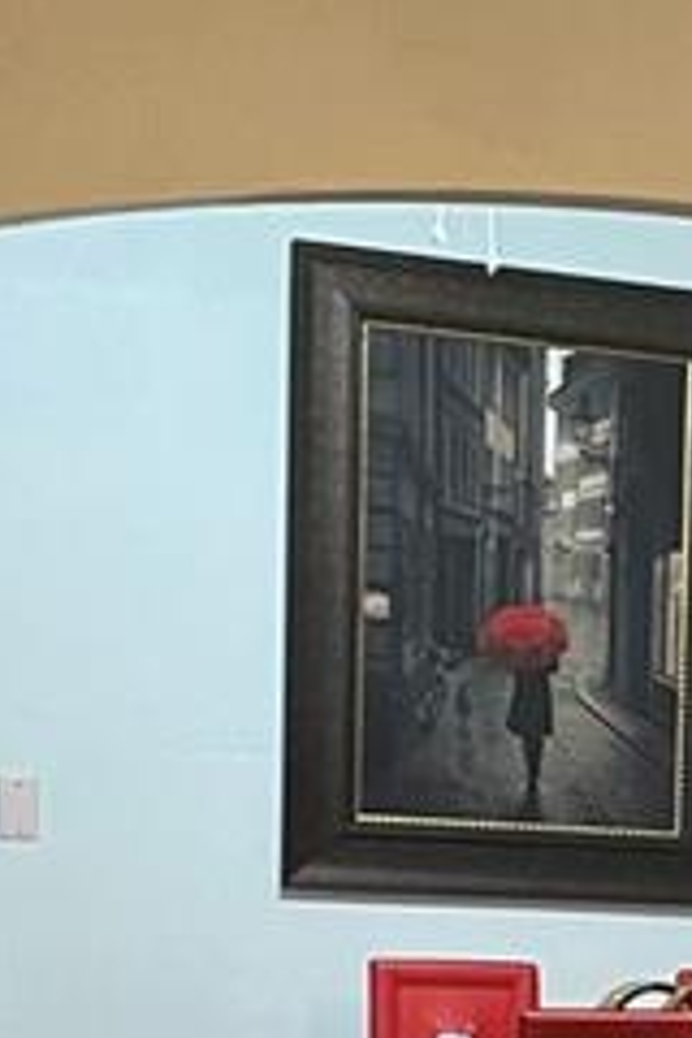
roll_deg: -3.7
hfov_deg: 9.1
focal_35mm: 135
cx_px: 1656
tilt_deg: -6.6
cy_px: 1315
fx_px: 3892
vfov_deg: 14.6
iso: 160
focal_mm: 4.2
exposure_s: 1/60
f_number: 1.6
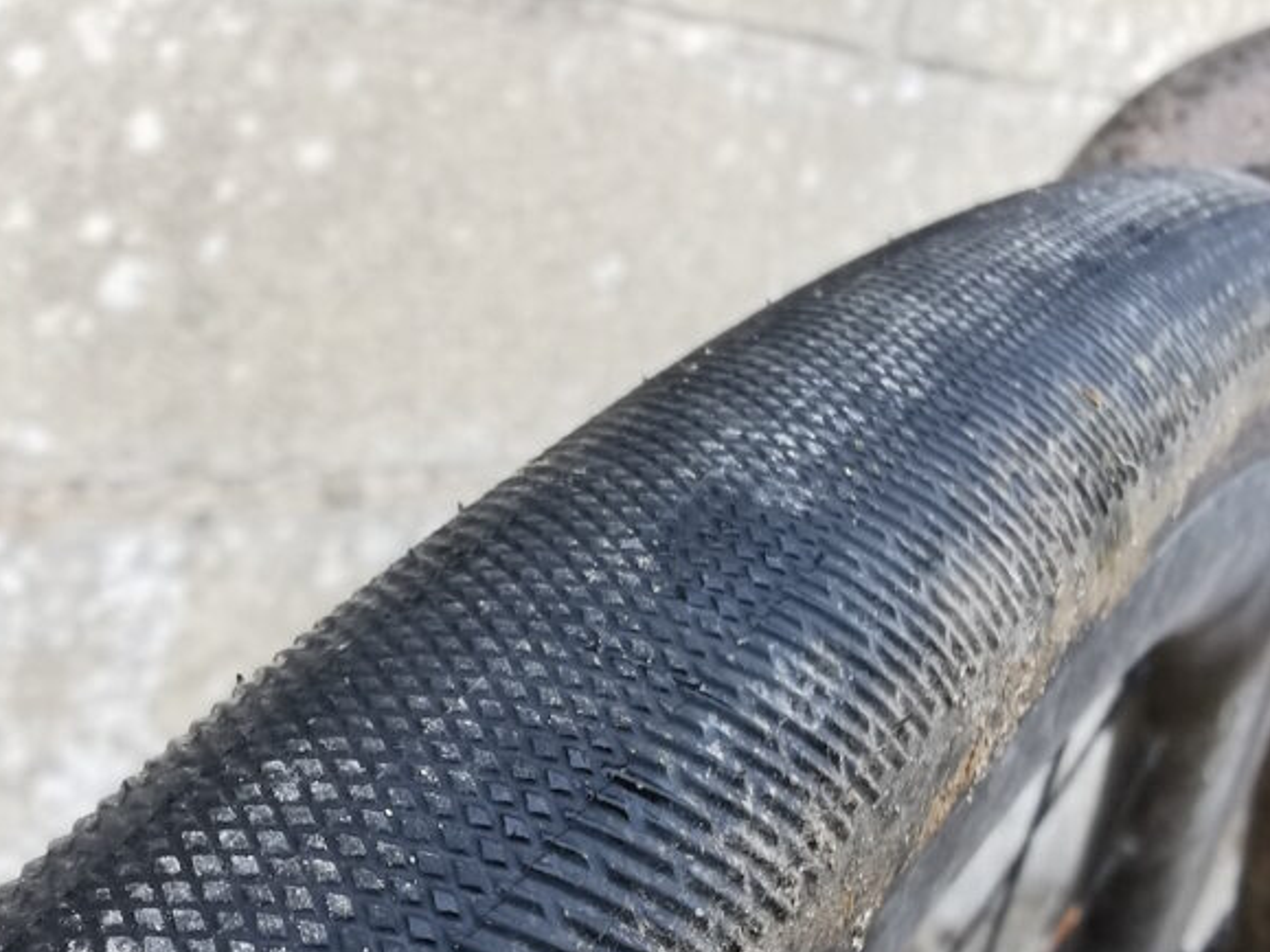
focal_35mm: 46
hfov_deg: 41.2
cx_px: 621
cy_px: 522
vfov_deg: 31.5
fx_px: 1687
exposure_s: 1/50
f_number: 2.2
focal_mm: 2.35
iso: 160
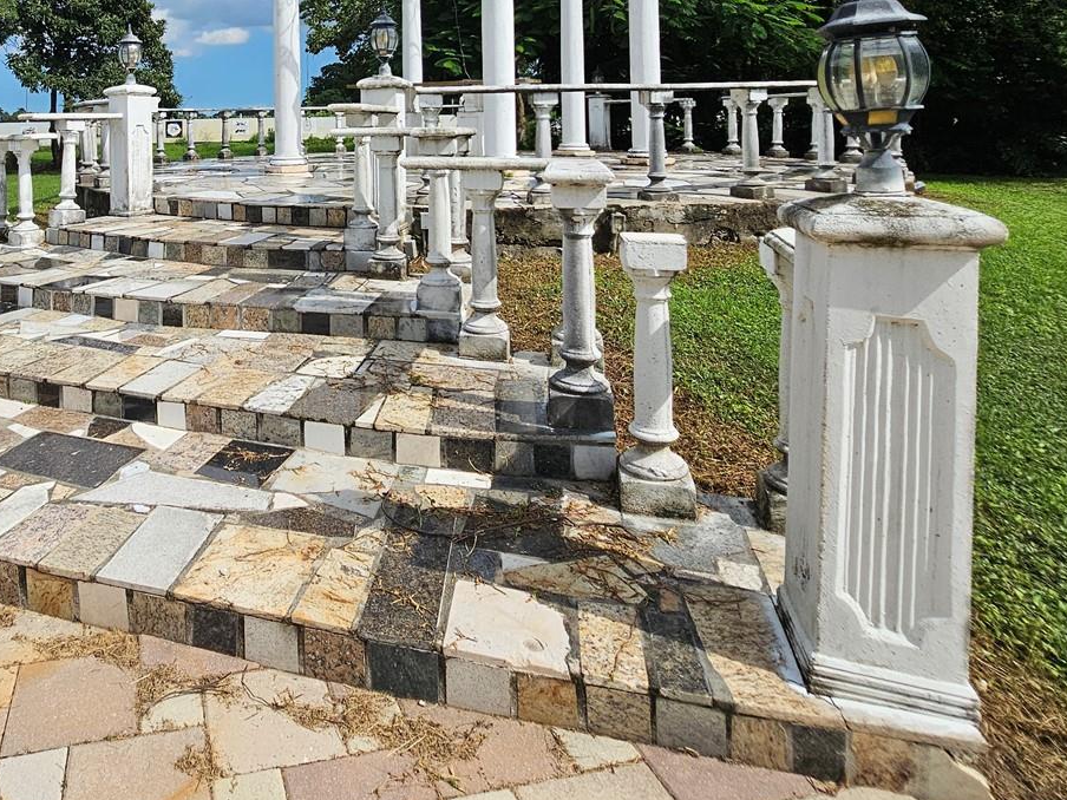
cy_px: 122
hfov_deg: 69.8
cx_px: 287
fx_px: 709
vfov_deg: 53.5
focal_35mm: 23
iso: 50
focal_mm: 2.2
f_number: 2.2
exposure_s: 1/4554
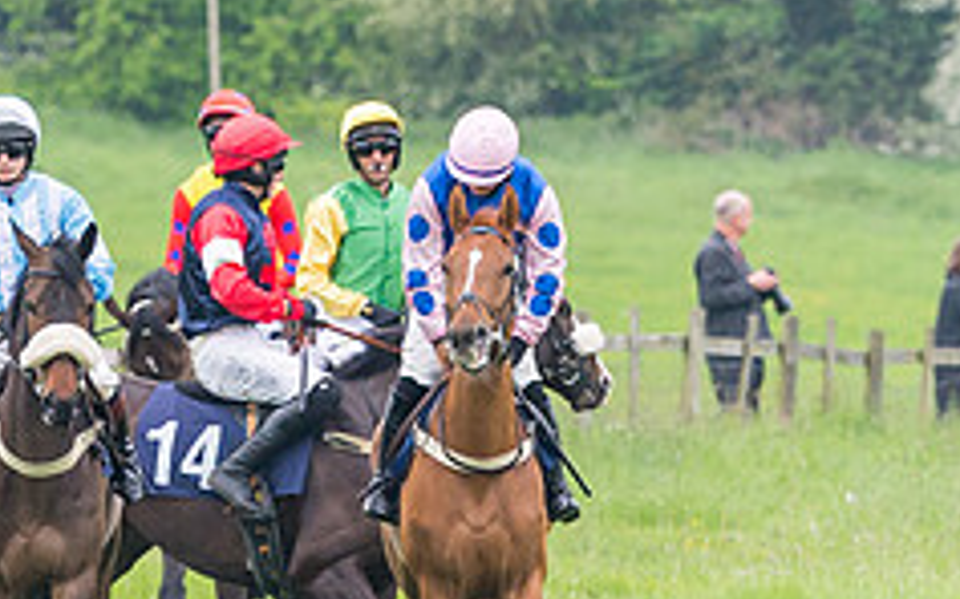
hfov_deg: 2.2
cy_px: 70
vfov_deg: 1.4
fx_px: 24849
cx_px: 91
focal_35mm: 950
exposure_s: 1/1250
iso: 400
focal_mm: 180
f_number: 4
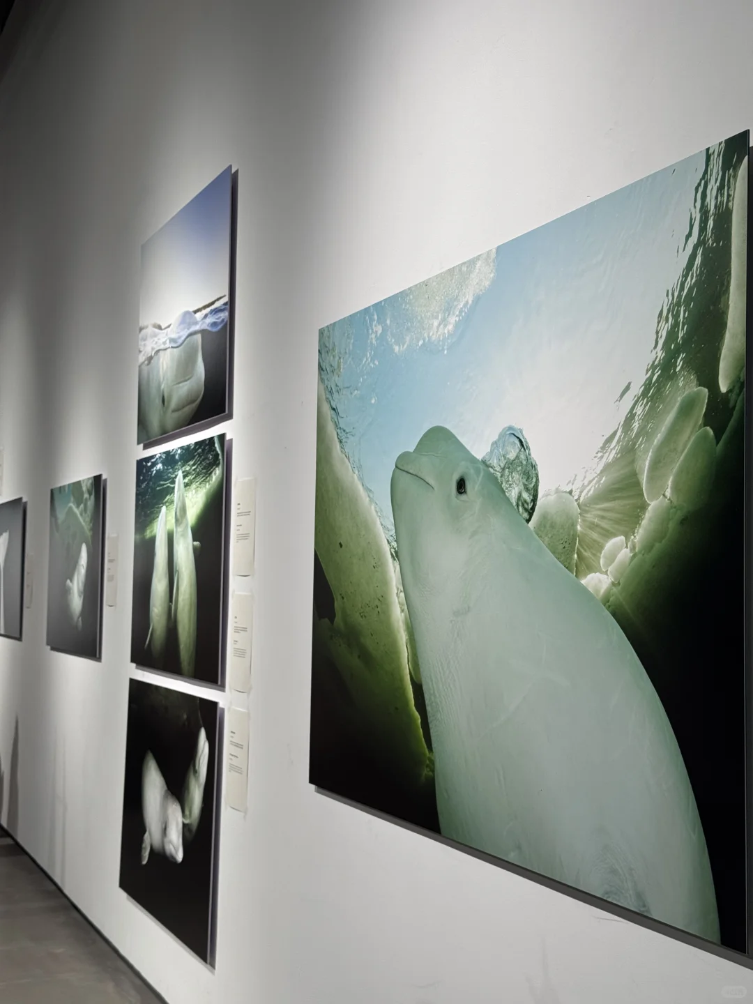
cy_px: 502
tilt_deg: +3.4
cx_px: 376
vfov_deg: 39.7
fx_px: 1392
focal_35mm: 48
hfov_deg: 30.3
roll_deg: -1.4
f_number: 1.78
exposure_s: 1/100
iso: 64
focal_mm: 6.76
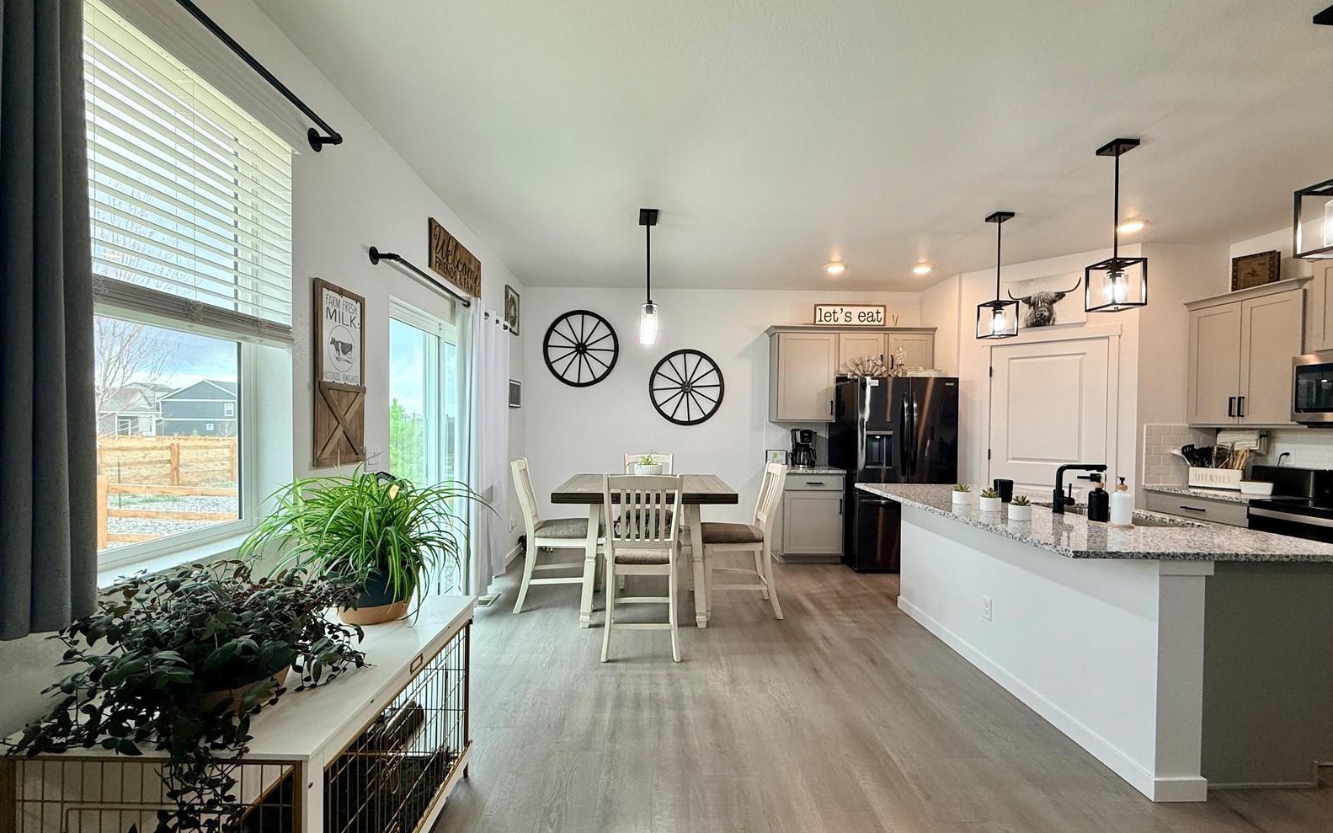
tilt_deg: -0.8
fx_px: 545
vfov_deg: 74.7
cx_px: 664
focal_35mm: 15
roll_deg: -0.9
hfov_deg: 101.5
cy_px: 433
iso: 125
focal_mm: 2.22
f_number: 2.2
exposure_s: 1/120
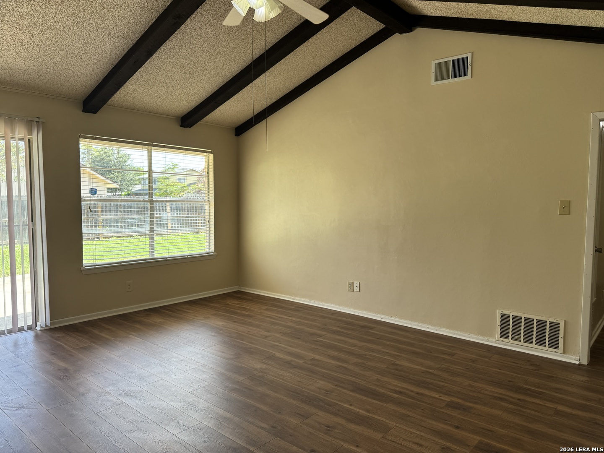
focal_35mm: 24
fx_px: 419
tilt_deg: -4.8
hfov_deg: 71.6
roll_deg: -0.4
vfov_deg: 56.8
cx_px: 302
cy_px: 226
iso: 80
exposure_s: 1/172
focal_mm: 6.76
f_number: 1.78
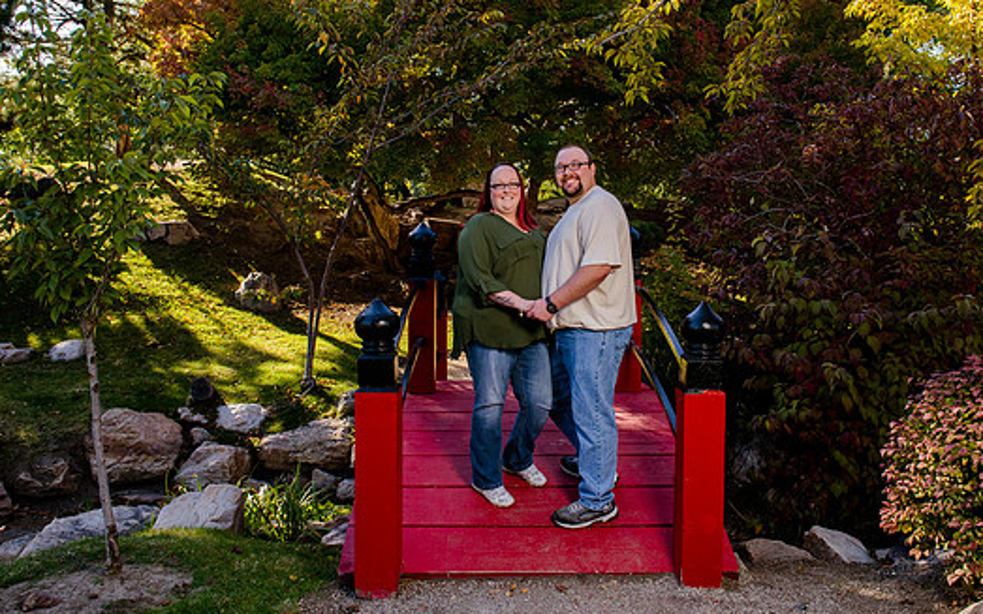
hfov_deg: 62.9
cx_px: 510
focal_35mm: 30
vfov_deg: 41.6
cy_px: 236
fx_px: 804
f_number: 7.1
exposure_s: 1/200
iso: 500
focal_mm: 24
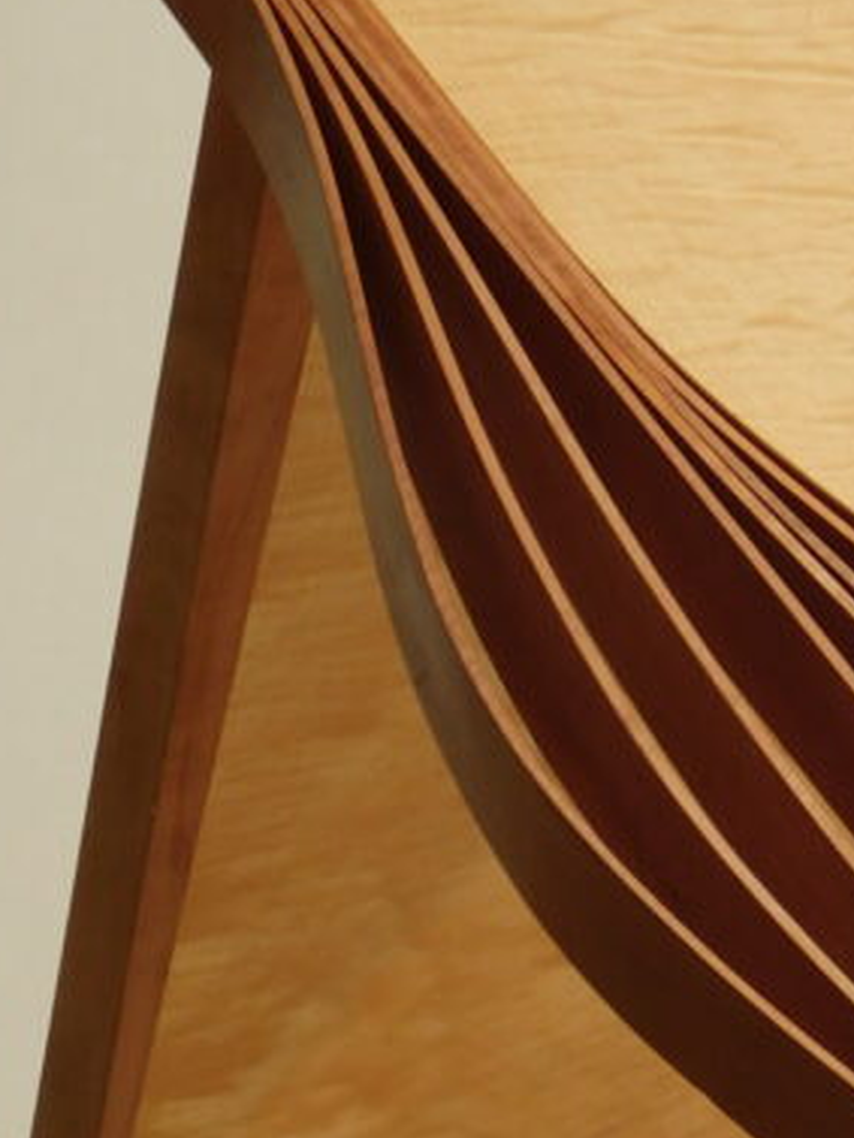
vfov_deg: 10.2
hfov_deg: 7.7
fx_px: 6345
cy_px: 709
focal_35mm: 193
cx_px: 875
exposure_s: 1/30
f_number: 4.3
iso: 140
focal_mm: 12.6
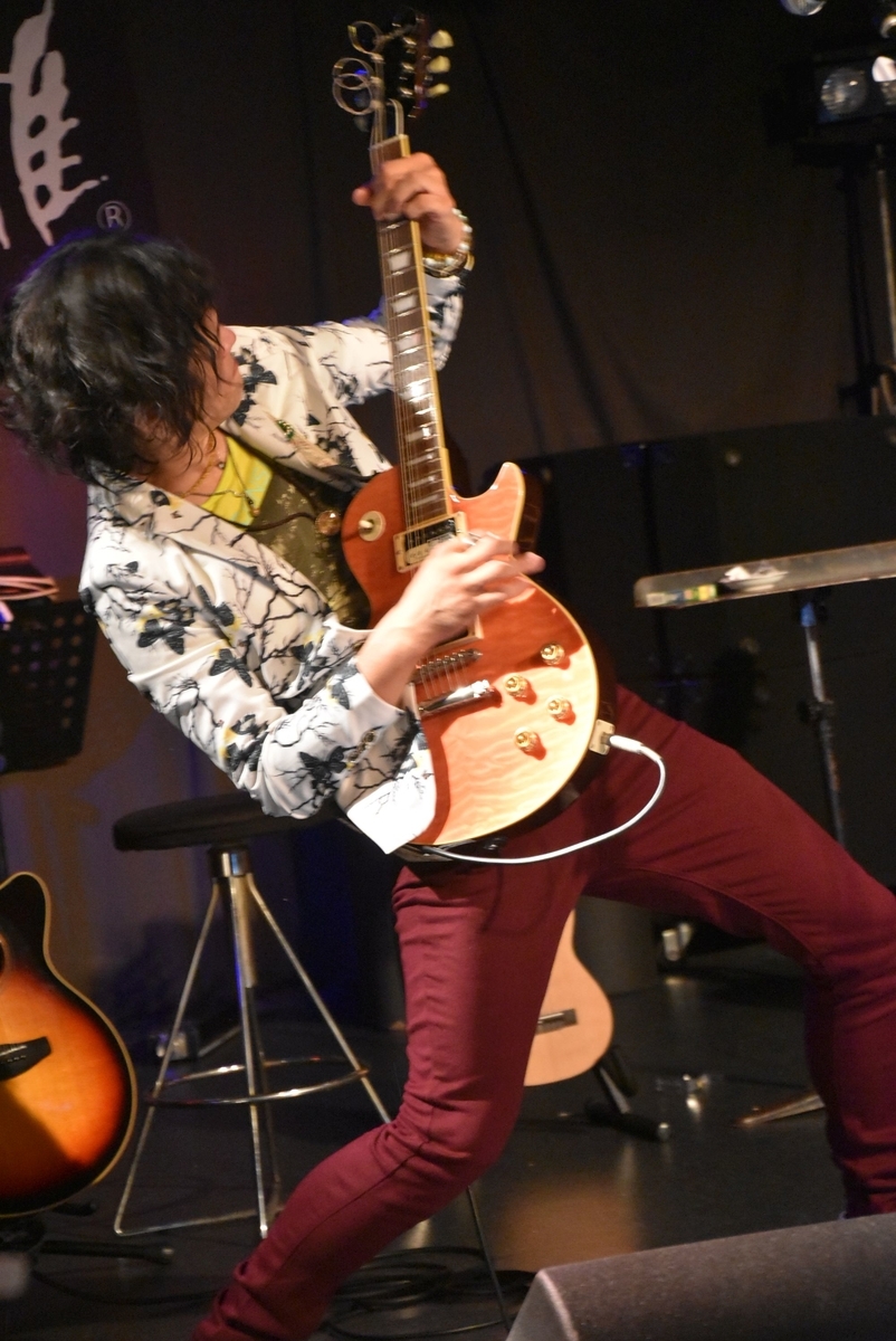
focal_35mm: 105
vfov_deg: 19.4
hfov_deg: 13.1
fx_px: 3913
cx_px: 448
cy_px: 670
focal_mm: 70
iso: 5600
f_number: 5.3
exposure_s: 1/60
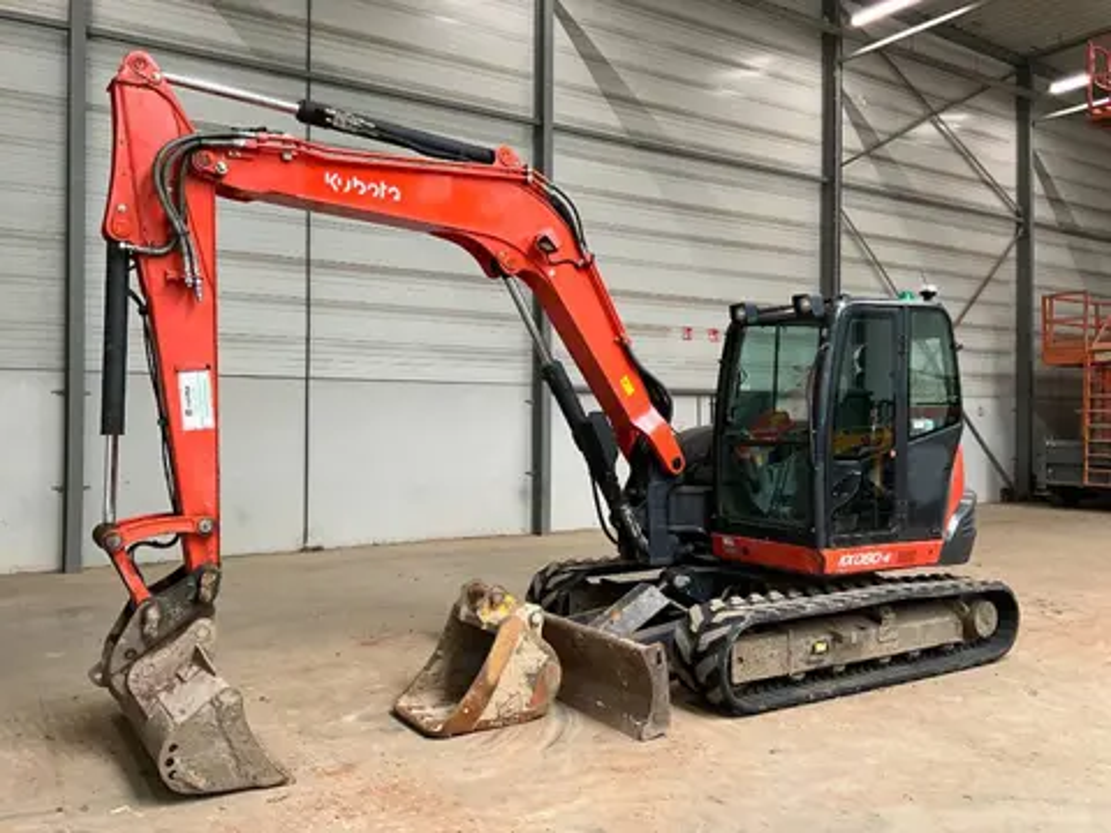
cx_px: 556
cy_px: 416
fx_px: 931
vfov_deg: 48.2
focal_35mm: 29
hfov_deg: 61.7
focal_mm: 3
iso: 64
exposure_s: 1/72
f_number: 1.8
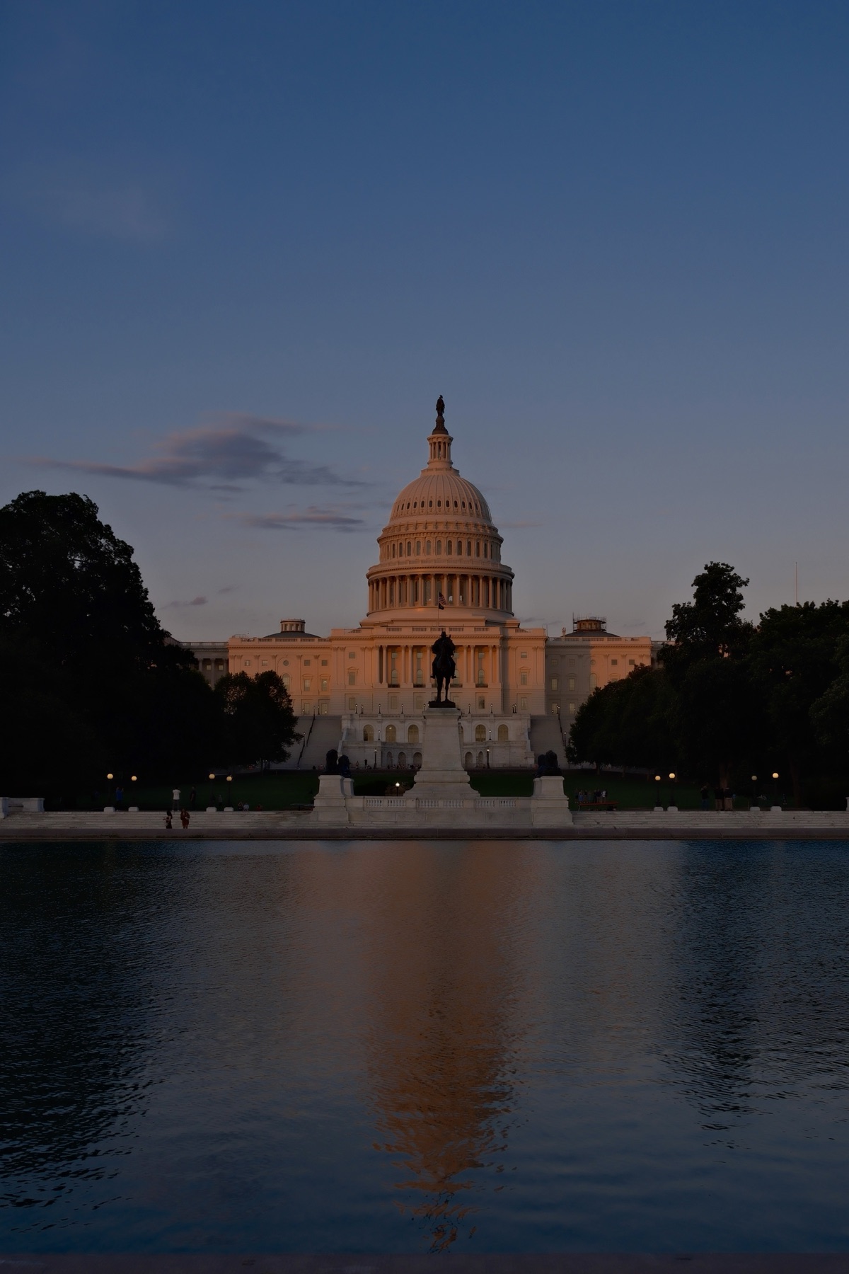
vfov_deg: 54.4
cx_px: 424
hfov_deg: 37.9
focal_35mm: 35
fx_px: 1238
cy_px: 637
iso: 125
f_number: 4.5
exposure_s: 1/280
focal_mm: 23
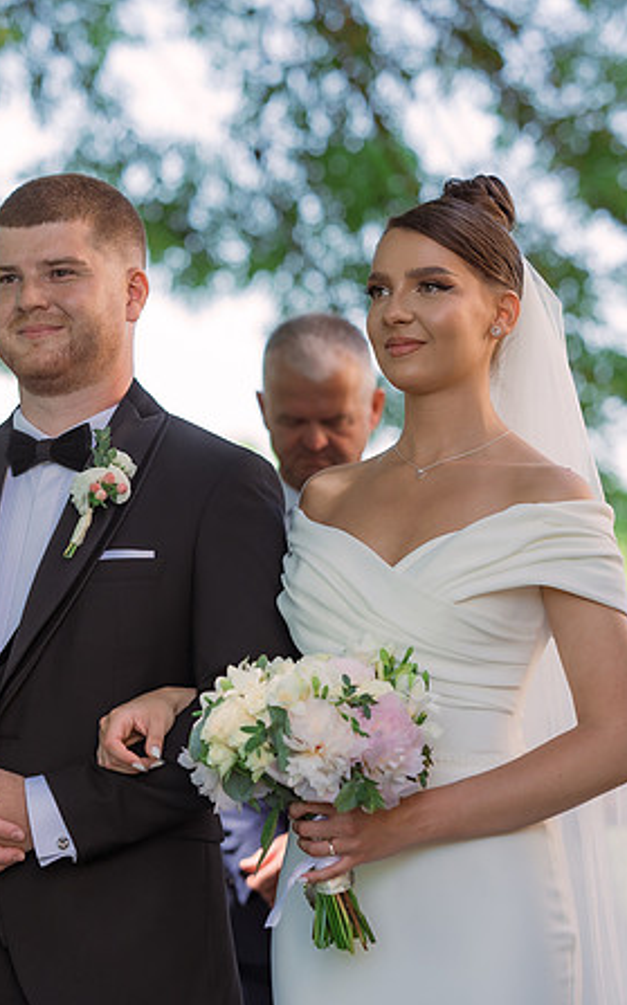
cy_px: 504
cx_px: 212
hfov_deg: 10.0
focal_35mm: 131
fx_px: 3585
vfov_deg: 16.0
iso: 250
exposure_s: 1/640
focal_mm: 85
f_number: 2.8
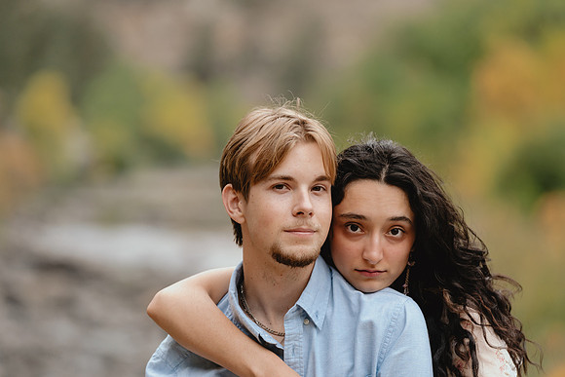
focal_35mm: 188
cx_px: 282
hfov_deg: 10.9
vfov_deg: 7.3
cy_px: 188
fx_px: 2951
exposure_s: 1/250
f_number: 3.5
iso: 320
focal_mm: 188
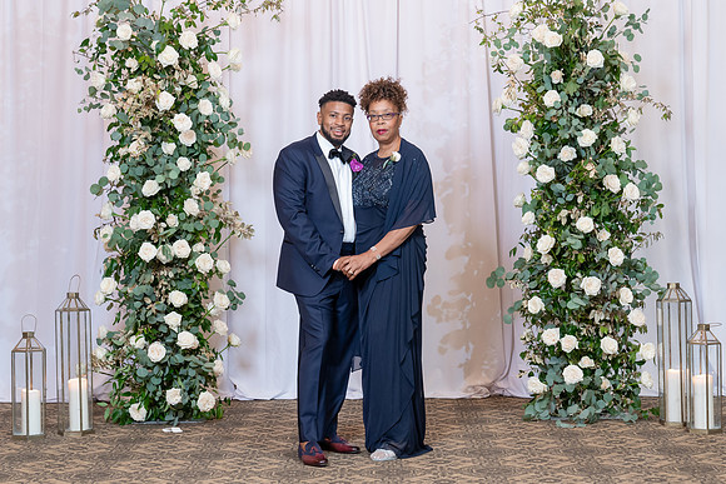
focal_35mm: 63
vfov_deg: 21.4
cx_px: 372
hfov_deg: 31.7
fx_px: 1280
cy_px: 228
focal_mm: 56
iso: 2000
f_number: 4
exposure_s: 1/125
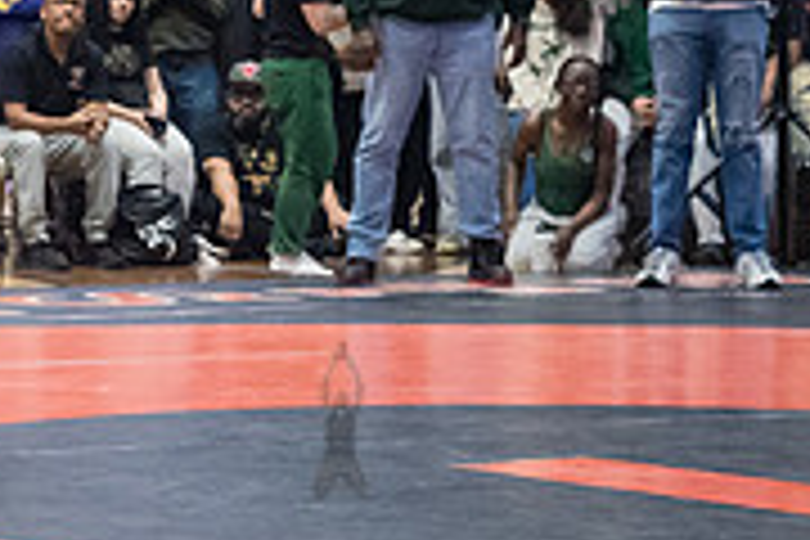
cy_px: 200
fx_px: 3442
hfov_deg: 13.0
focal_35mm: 153
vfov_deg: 9.0
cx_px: -243
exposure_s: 1/400
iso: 6400
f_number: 3.5
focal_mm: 35
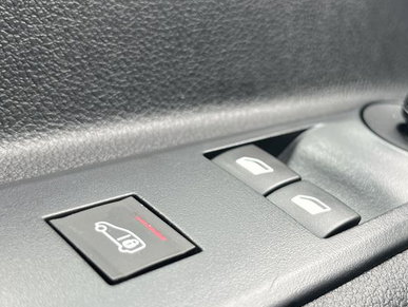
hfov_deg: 36.9
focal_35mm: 51
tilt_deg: -13.9
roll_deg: +3.7
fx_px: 602
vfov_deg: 28.5
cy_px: 185
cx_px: 283
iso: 40
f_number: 1.6
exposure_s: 1/122
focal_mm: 5.1
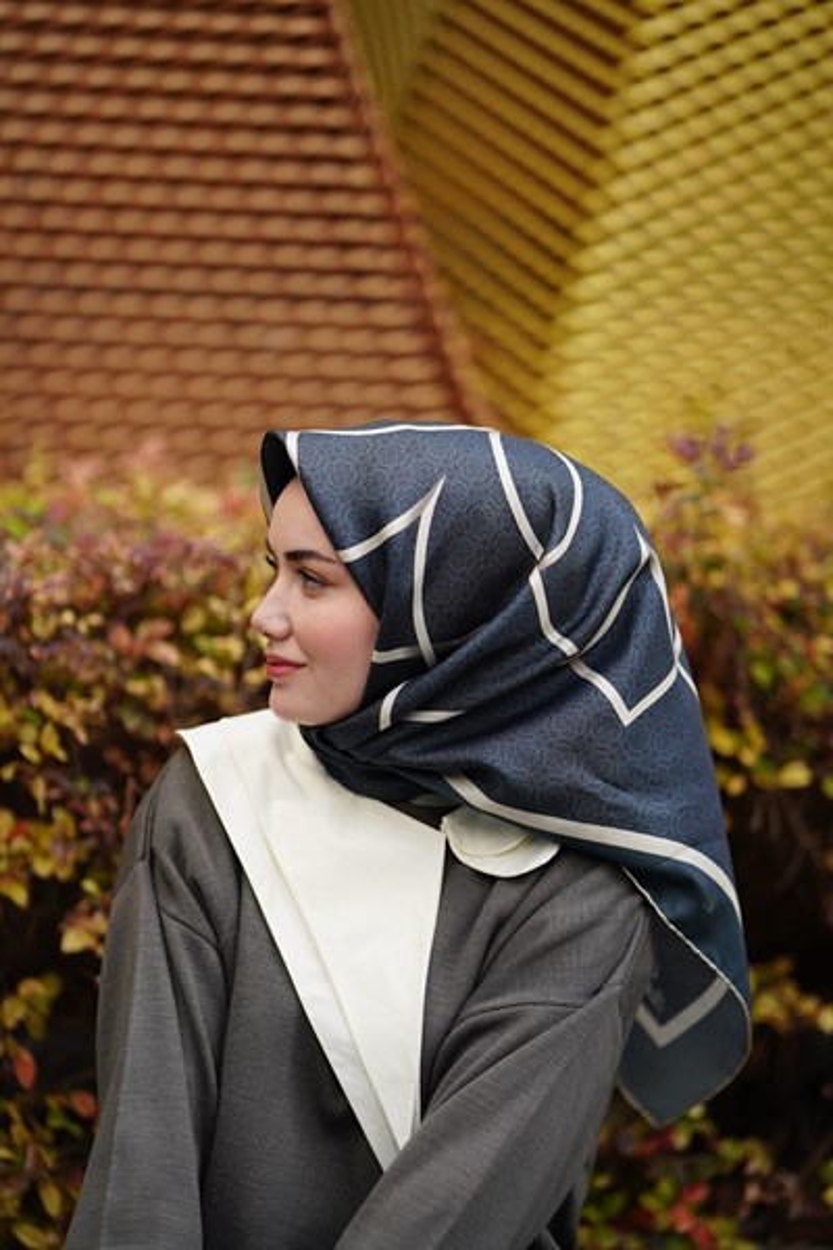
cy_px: 625
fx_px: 2950
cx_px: 416
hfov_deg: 16.1
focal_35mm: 85
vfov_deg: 23.9
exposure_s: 1/1250
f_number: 1.4
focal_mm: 85
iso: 125
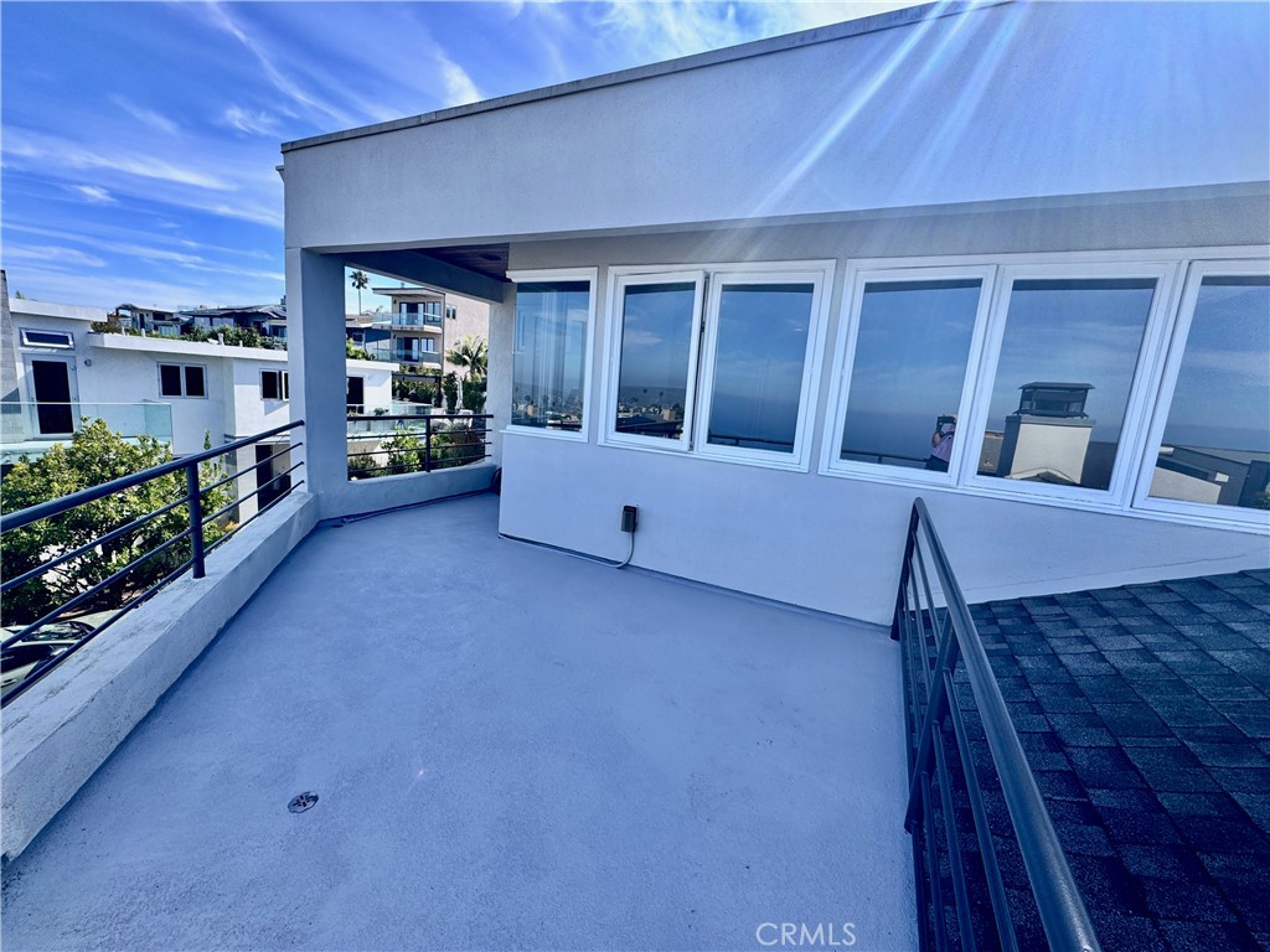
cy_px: 476
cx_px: 635
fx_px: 514
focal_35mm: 14
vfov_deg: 85.7
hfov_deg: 102.1
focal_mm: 2.22
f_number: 2.2
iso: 50
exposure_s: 1/1020
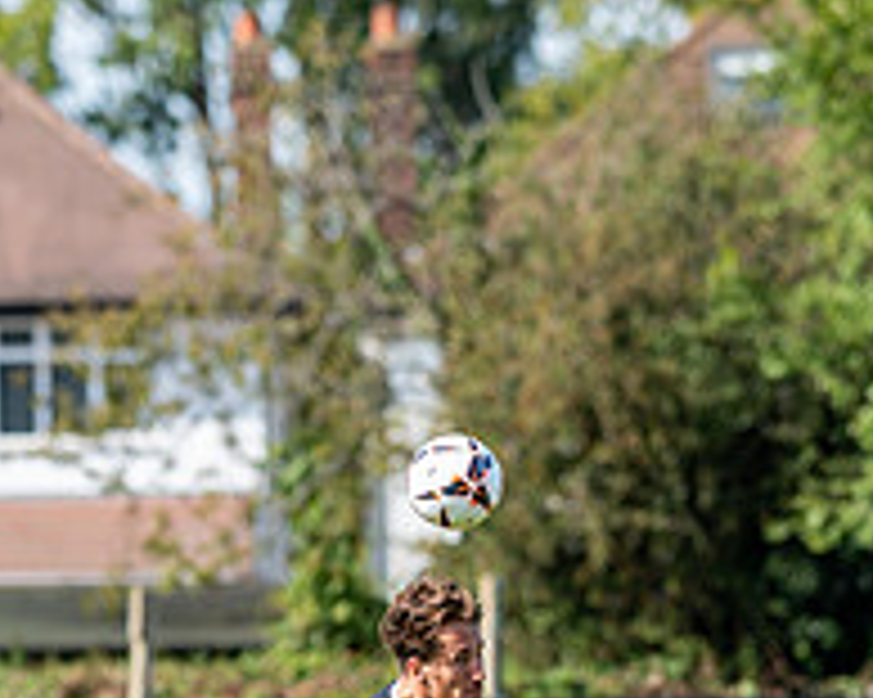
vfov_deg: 3.4
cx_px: 396
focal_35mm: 457
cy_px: 769
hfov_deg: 4.2
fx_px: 11802
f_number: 2.2
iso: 50
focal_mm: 135
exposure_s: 1/1250
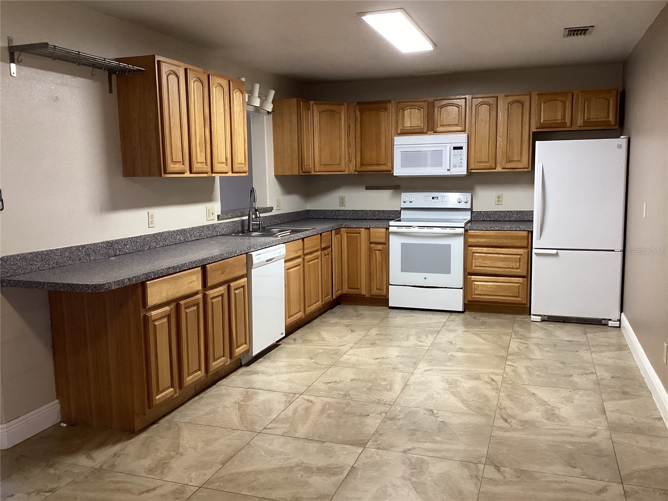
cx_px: 334
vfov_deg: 45.4
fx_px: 598
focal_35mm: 31
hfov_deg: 58.4
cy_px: 250
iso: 200
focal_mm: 3.3
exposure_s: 1/50
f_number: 2.4
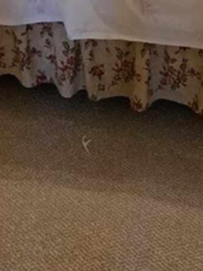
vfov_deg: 18.2
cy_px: -204
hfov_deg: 16.8
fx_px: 681
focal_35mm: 87
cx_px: 170
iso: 400
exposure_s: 1/120
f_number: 1.8
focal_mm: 5.4
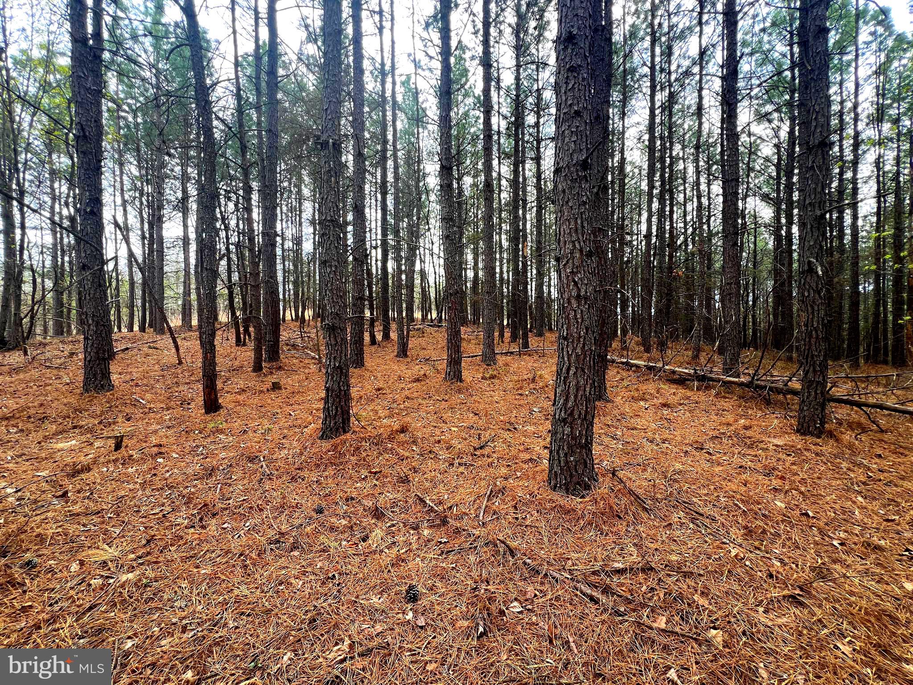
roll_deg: +0.1
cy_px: 342
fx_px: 343
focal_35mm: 13
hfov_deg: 106.2
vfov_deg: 89.9
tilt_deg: -0.7
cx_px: 456
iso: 32
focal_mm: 1.57
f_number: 1.8
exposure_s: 1/99
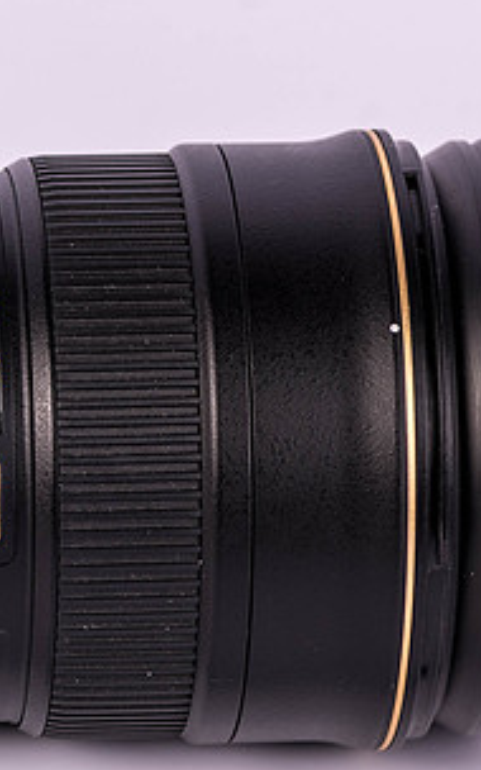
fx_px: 7802
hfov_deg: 3.5
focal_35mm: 372
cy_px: 489
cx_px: -125
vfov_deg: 5.6
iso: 64
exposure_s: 1/160
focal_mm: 105
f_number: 8
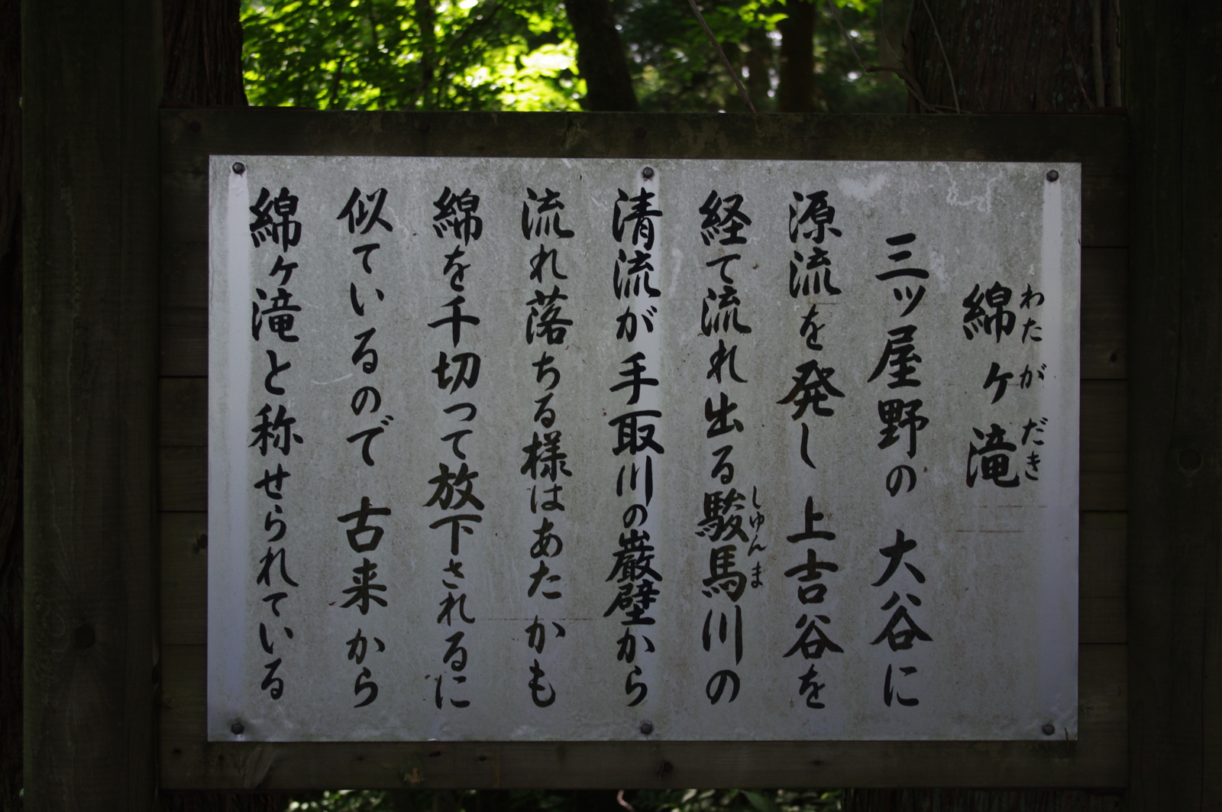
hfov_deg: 35.1
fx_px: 1933
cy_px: 406
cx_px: 611
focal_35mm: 57
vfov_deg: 23.7
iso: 200
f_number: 4.5
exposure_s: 1/100
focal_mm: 37.5
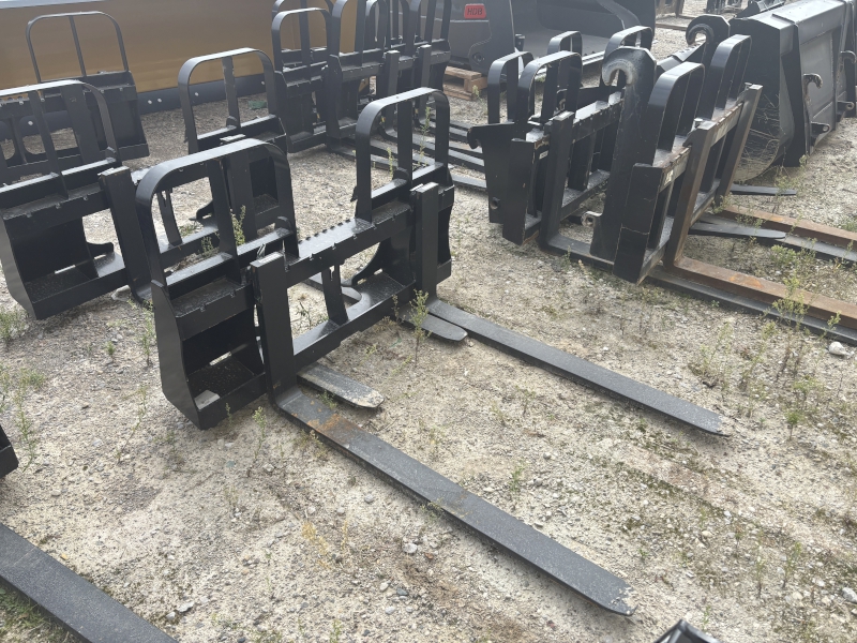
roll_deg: -2.4
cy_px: 322
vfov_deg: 53.1
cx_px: 428
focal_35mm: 26
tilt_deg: -32.6
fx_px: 644
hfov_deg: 67.3
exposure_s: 1/1220
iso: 50
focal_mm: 5.96
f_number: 1.6
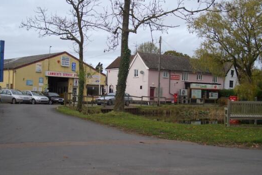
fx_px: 349
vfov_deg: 28.0
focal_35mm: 48
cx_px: 130
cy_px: 74
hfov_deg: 41.1
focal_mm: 6.8
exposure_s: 1/400
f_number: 2.8
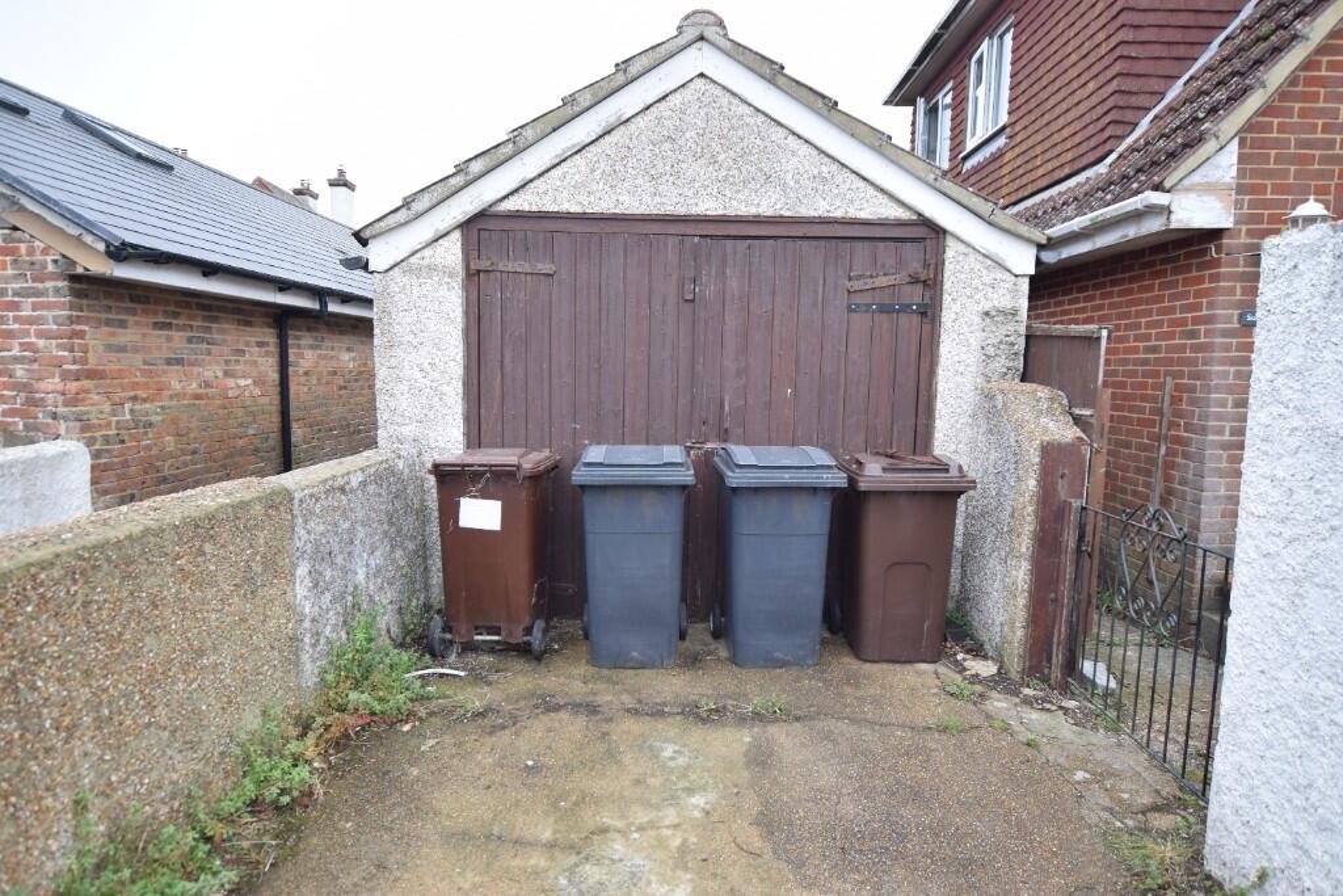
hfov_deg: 81.2
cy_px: 448
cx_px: 672
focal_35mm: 21
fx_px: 783
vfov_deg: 59.5
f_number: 4
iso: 100
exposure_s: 1/60
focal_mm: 14
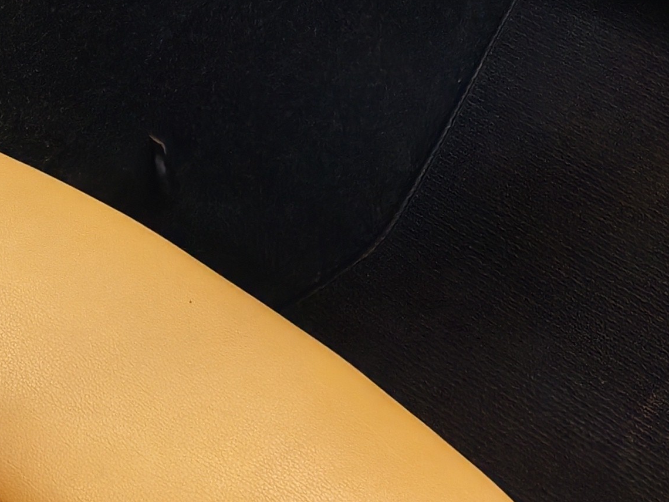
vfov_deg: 12.0
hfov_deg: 16.7
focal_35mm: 115
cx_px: -44
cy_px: -362
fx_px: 2223
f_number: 1.9
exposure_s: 1/100
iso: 740
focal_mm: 6.12
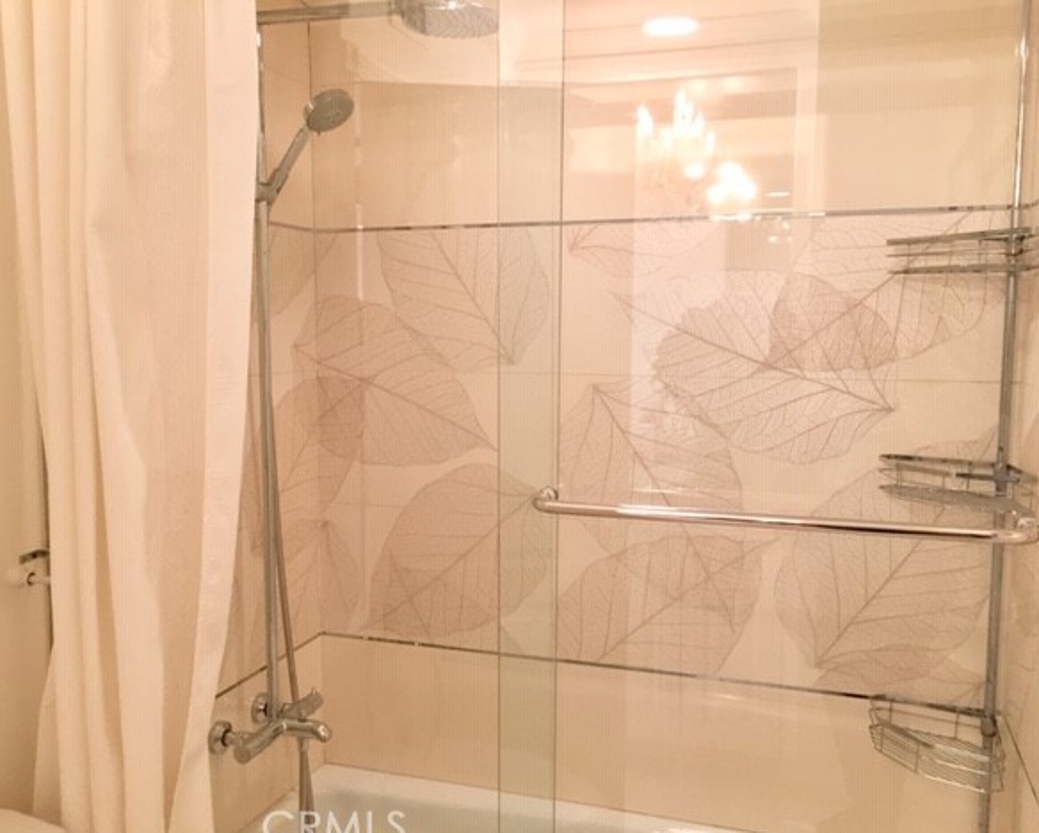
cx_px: 514
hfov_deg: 57.1
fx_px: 954
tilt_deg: -4.6
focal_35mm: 31
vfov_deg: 47.2
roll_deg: -1.0
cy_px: 425
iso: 100
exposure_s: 1/30
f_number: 2.2
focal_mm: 4.15
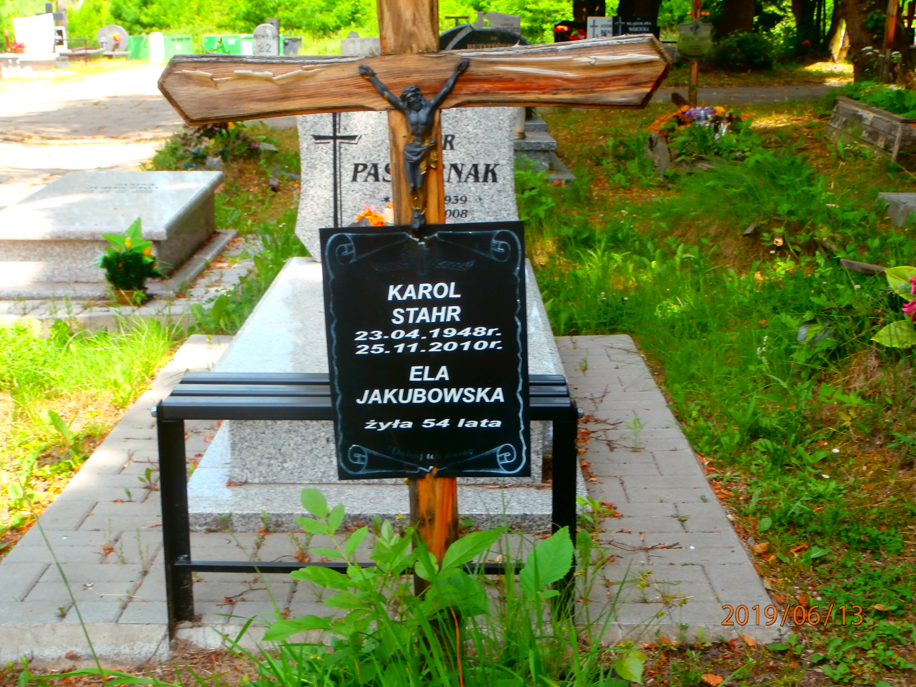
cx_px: 458
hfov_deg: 33.8
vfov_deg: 25.7
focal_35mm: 57
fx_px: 1508
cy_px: 344
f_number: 4.5
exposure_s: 1/125
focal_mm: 10.11
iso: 100
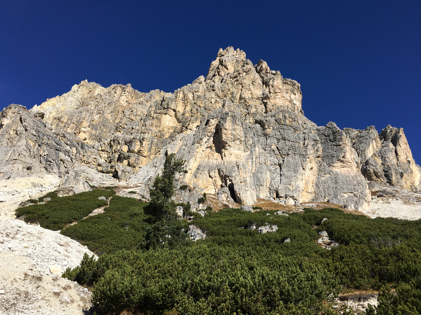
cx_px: 210
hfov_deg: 61.7
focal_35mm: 29
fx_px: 353
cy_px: 158
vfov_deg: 48.2
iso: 25
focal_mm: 4.15
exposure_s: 1/1709
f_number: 2.2
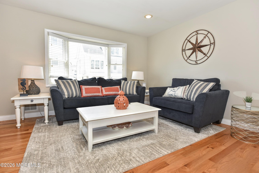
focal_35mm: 18
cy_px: 86
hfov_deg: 90.0
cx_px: 130
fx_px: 130
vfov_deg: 67.4
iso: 360
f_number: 5.6
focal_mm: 18
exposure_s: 1/125
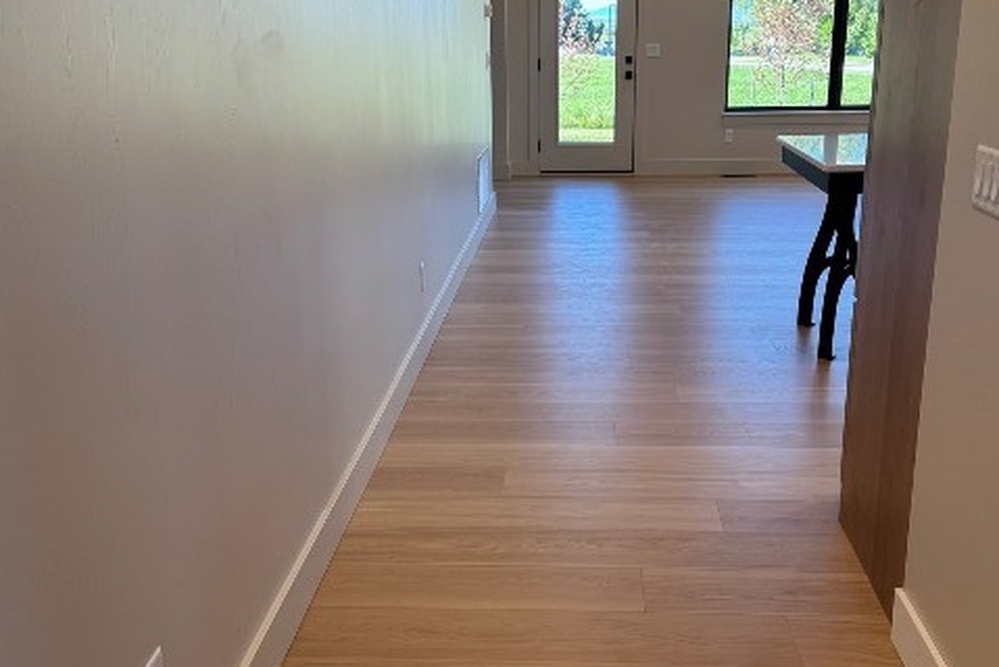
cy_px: 359
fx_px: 1111
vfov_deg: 33.4
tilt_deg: -16.7
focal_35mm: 40
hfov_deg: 48.4
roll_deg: +2.1
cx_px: 538
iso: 80
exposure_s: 1/157
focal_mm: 6.76
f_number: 1.78
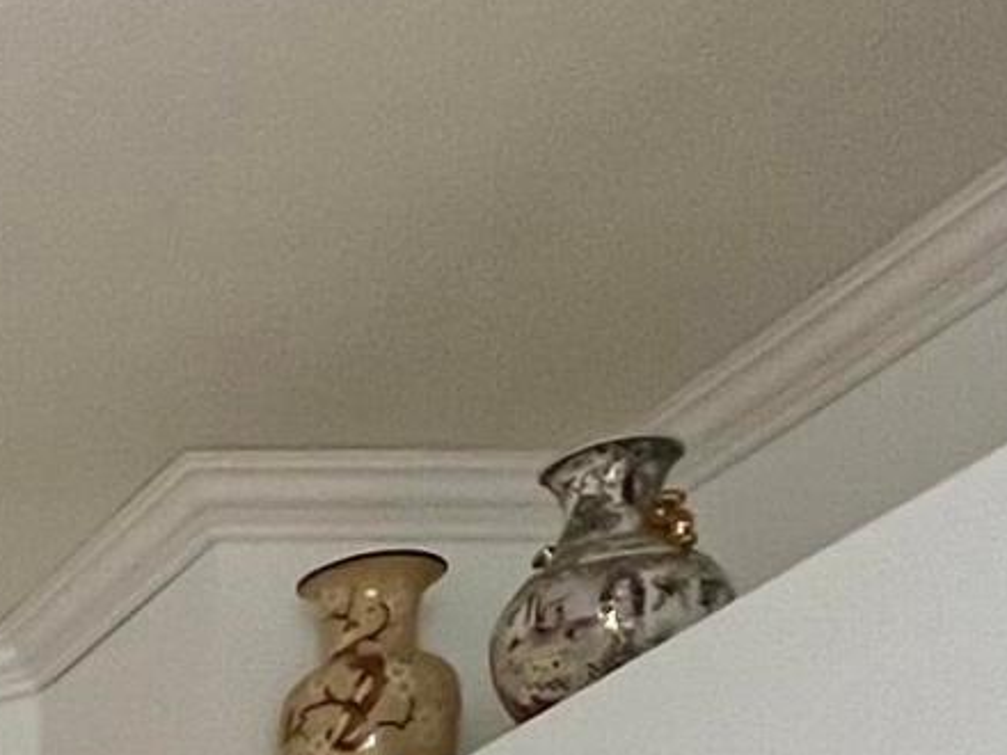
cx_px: -1096
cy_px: 1709
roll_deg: +1.3
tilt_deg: -1.5
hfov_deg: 16.5
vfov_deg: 13.6
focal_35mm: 85
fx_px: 2473
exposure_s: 1/120
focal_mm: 1.57
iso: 160
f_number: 1.8
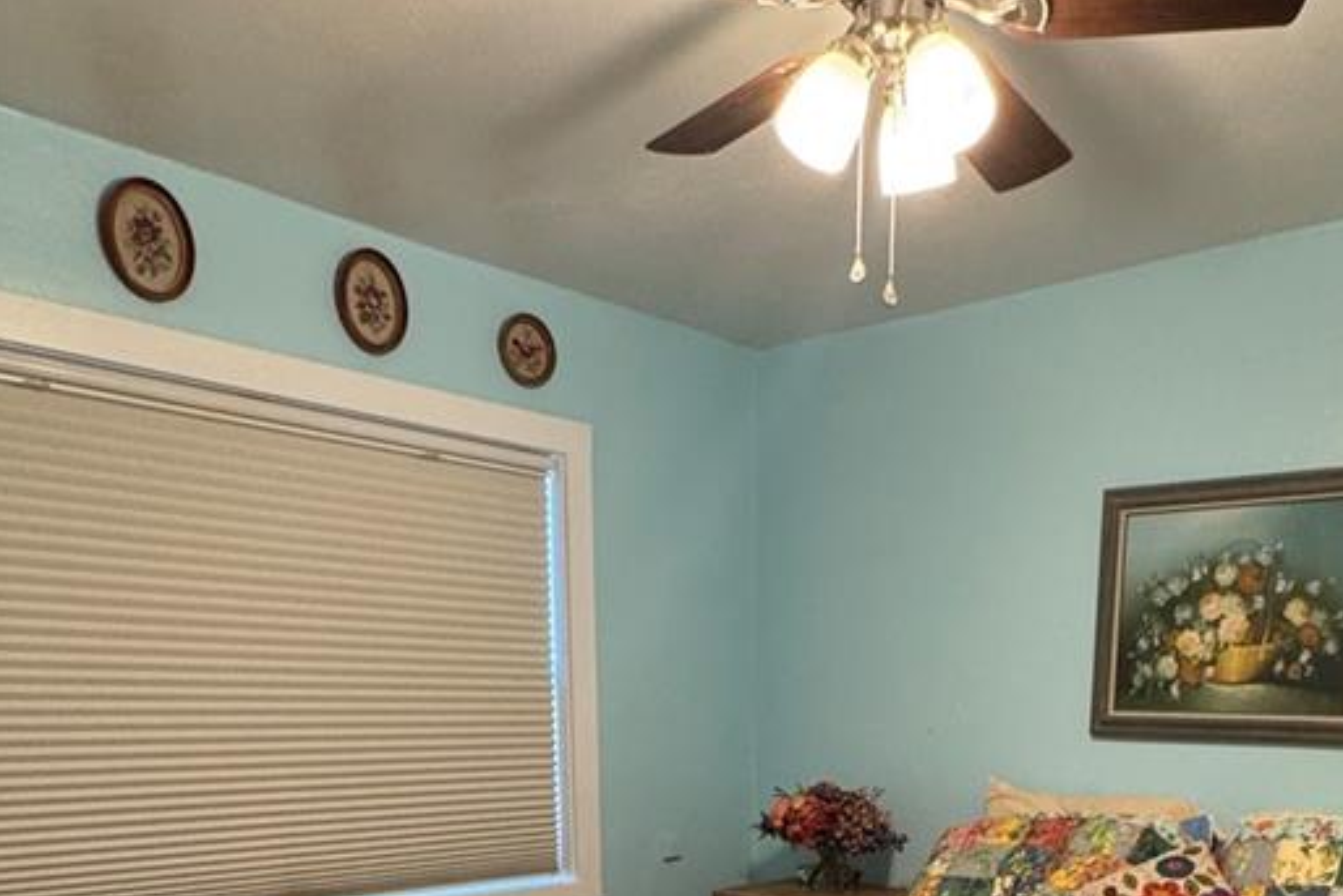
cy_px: 974
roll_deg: -0.3
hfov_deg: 55.5
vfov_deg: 34.0
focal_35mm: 34
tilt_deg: -12.4
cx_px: 786
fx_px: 1269
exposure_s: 1/60
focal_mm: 2.22
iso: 500
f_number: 2.2
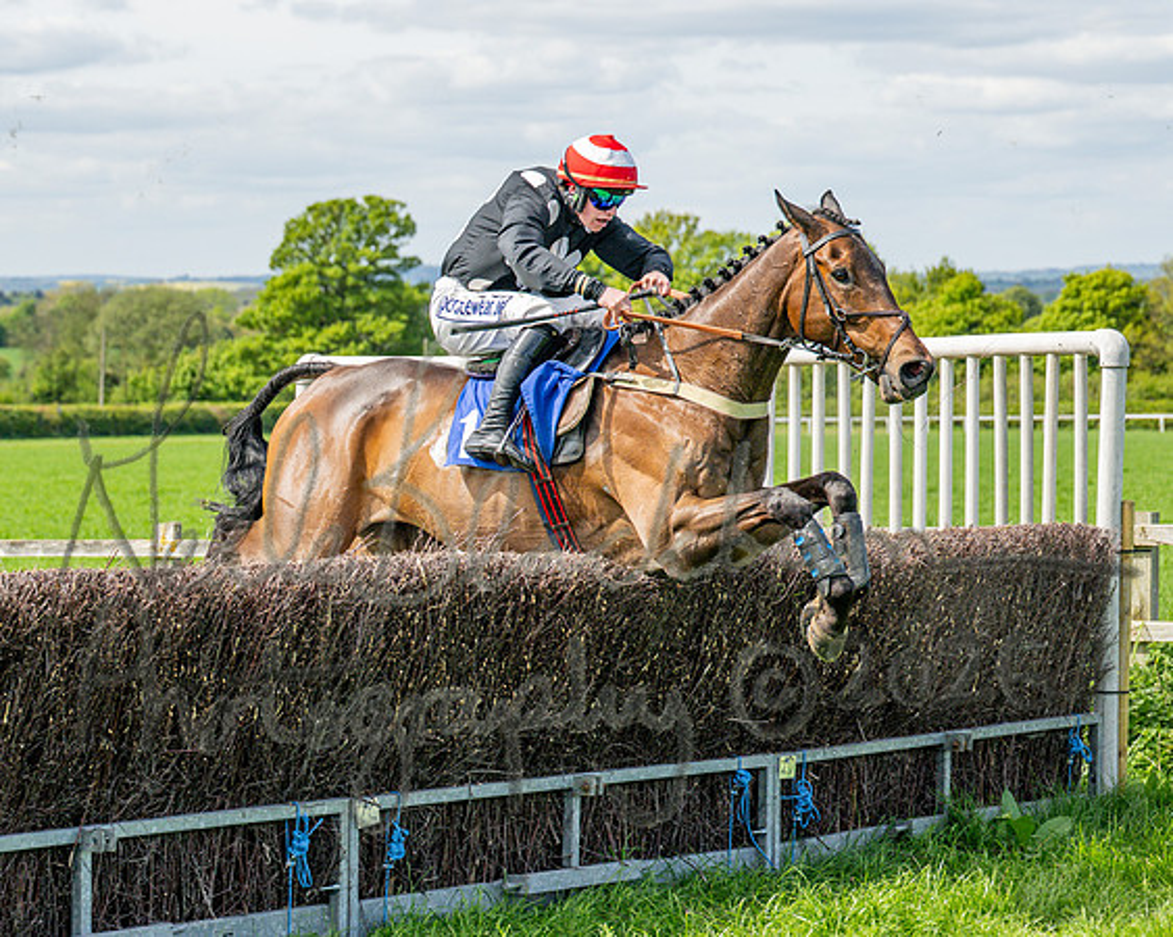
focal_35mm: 119
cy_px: 543
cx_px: 352
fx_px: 4141
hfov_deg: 16.1
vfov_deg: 12.9
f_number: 4
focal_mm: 70
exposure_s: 1/2500
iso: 400
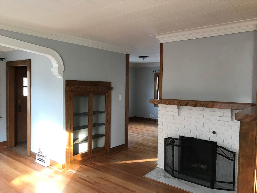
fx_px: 208
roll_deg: -0.1
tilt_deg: -3.0
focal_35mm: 28
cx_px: 128
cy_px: 96
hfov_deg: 63.4
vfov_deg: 49.7
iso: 32
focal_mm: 3.99
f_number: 1.8
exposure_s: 1/30
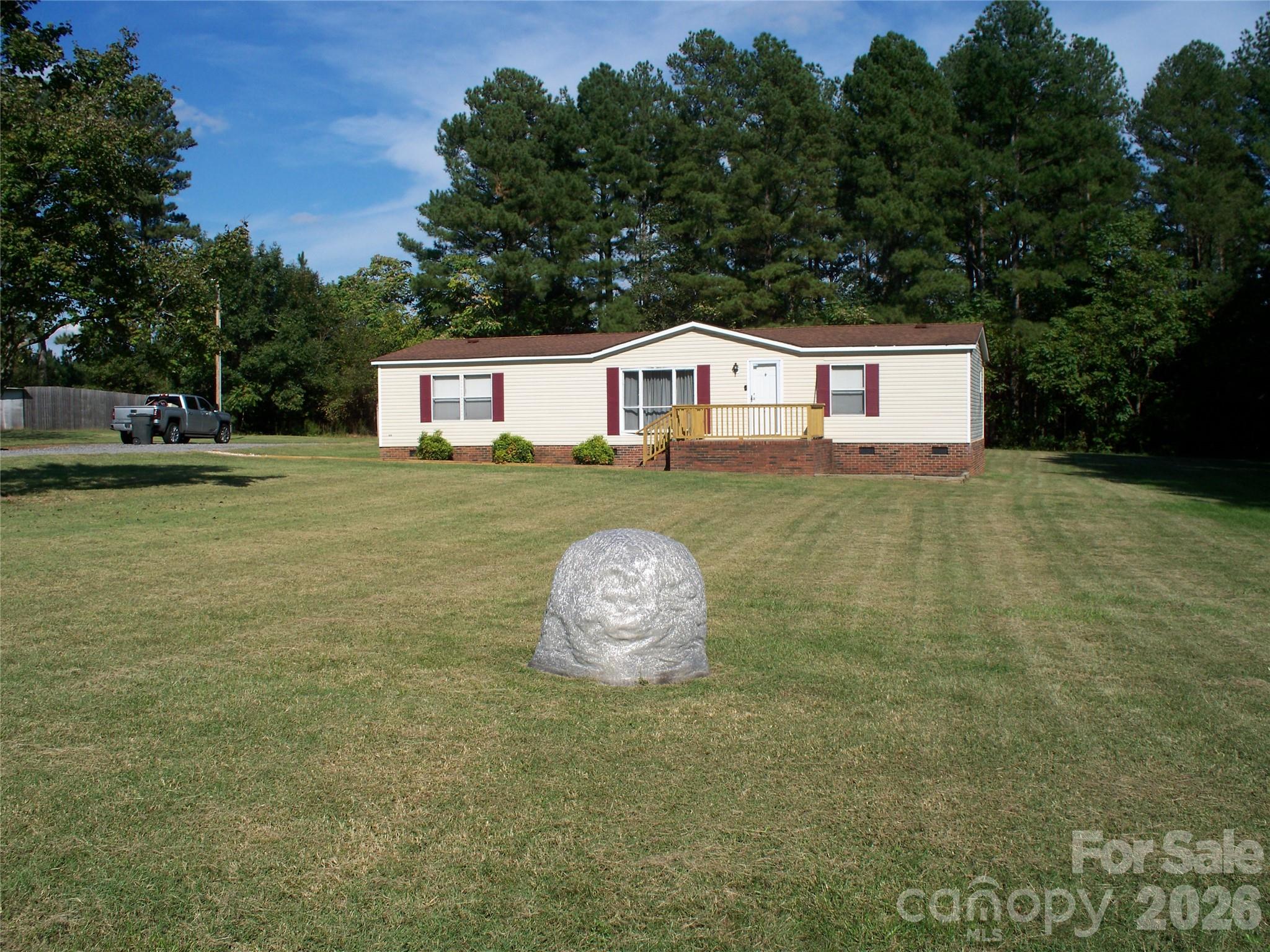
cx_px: 635
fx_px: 1321
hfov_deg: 51.4
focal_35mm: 36
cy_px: 476
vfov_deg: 39.7
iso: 64
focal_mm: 7.54
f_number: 5
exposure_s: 1/640
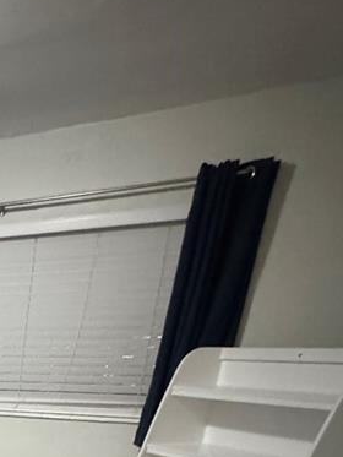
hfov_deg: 24.4
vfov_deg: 32.6
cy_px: 581
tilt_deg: -21.4
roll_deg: -0.1
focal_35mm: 45
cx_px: -184
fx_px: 594
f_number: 2.2
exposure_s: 1/40
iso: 1000
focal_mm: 2.22
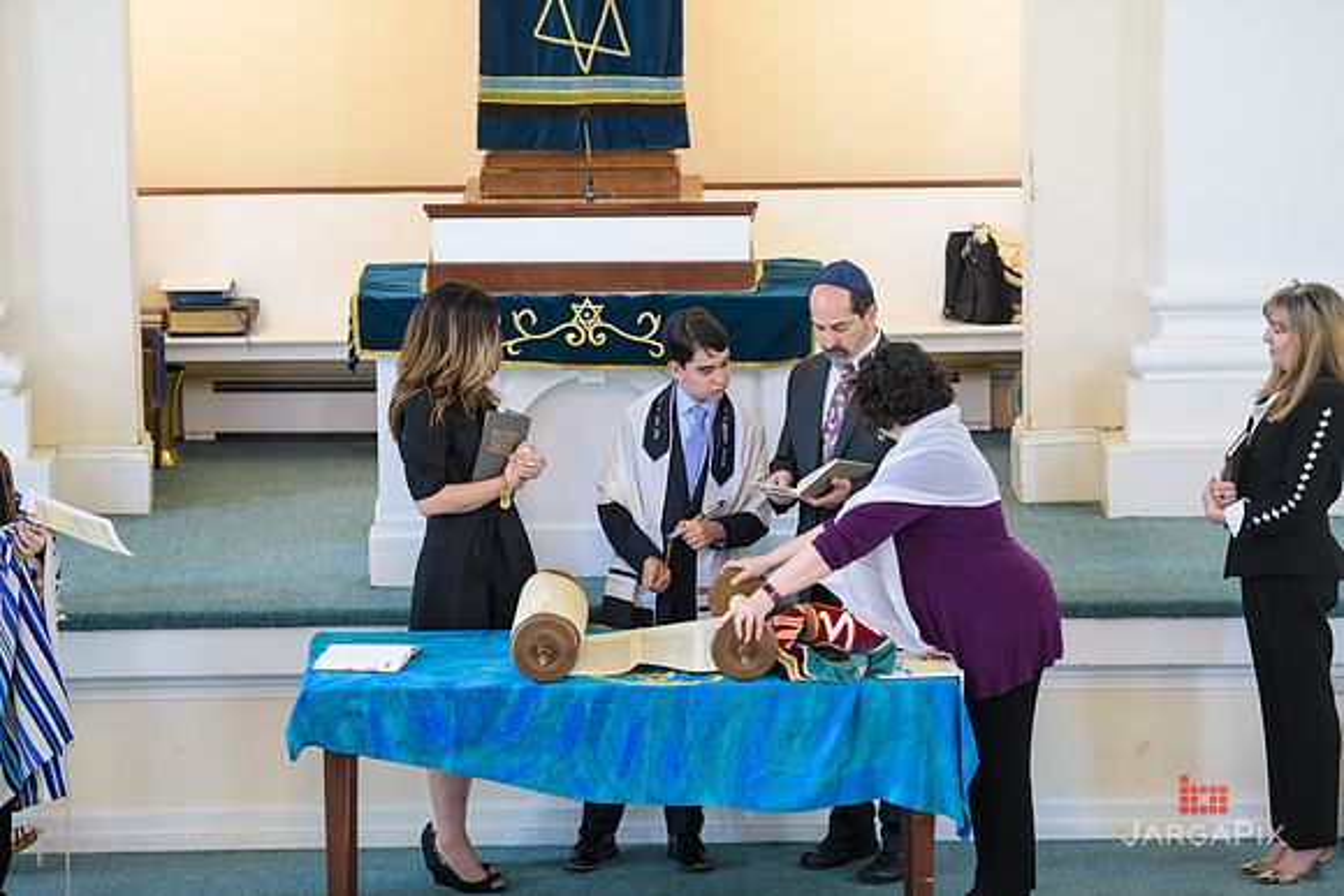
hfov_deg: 13.7
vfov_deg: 9.2
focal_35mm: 150
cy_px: 448
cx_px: 672
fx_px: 5601
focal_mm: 150
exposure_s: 1/125
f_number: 3.2
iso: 1250
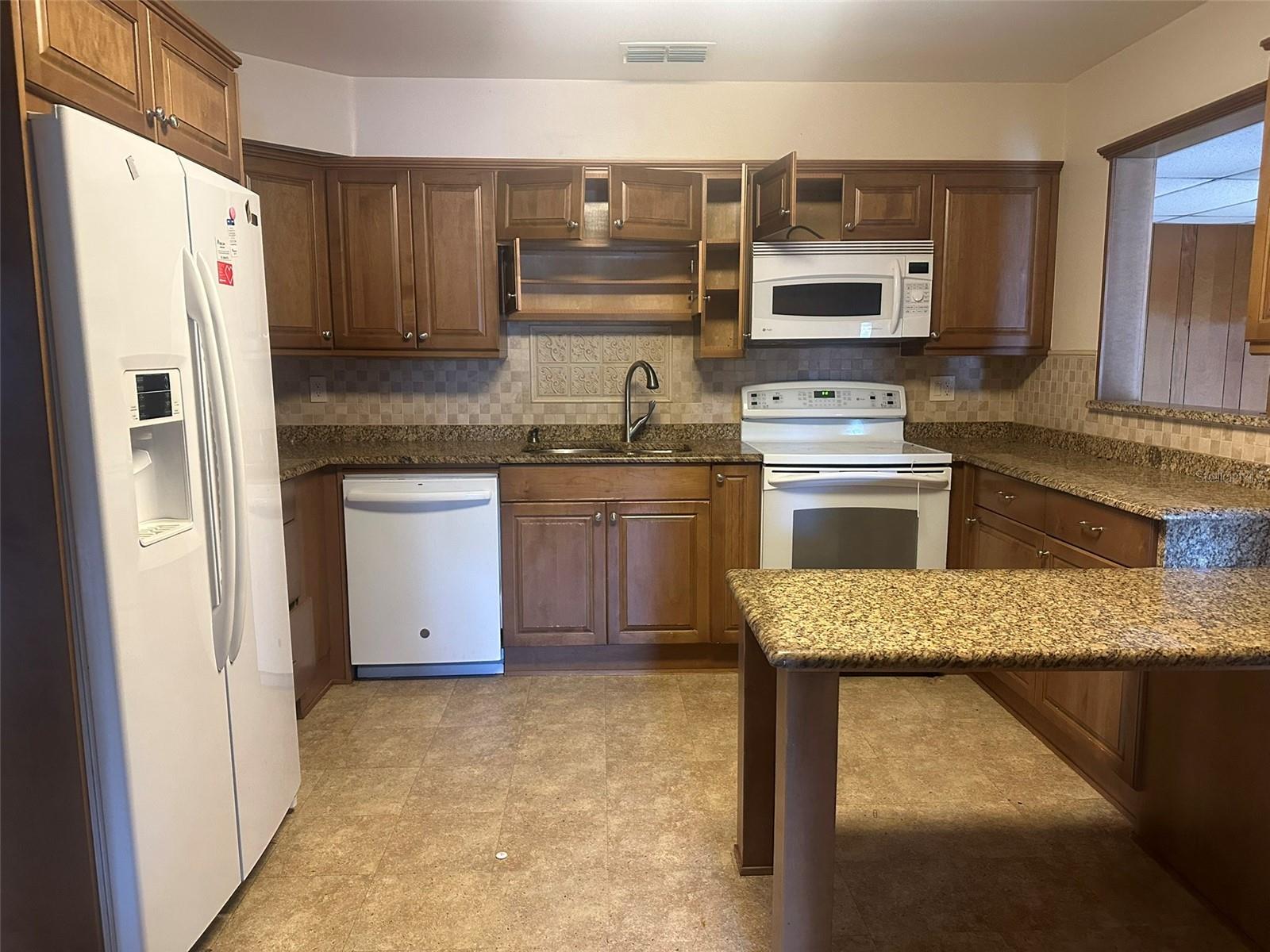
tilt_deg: -5.4
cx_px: 635
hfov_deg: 71.6
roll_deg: -1.7
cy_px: 476
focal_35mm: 24
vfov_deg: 56.8
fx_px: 881
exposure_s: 1/60
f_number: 1.78
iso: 500
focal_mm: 6.86
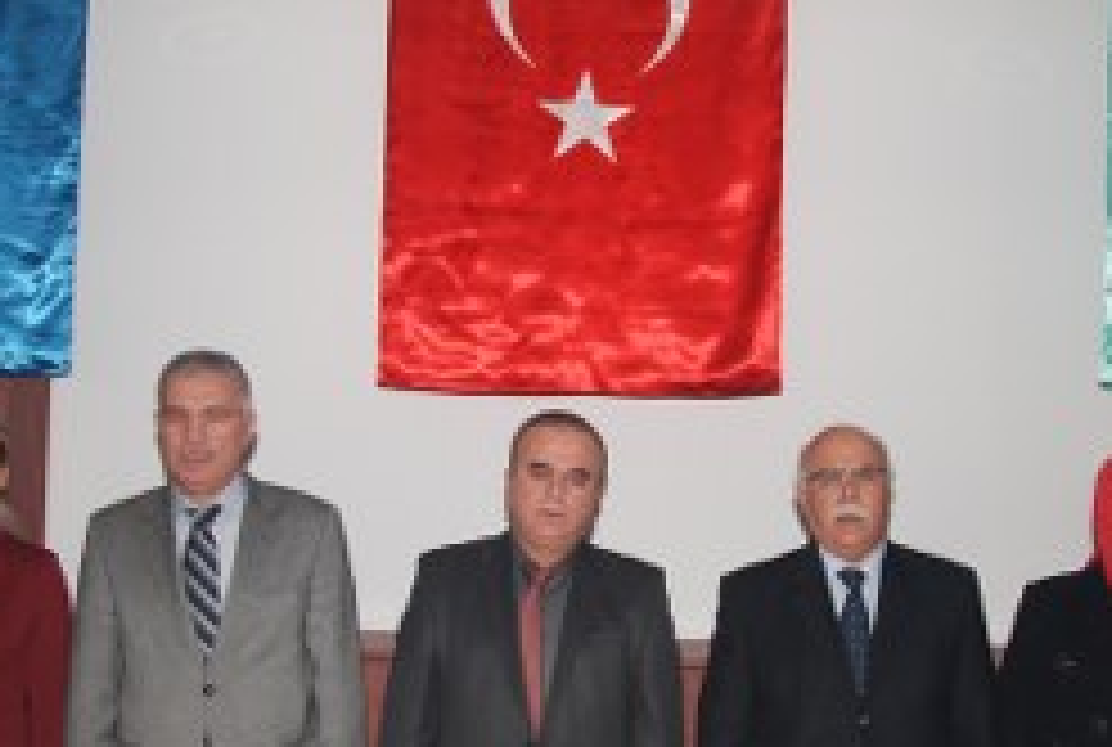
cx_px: 630
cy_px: 454
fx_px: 1424
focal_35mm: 46
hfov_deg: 42.6
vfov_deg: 29.3
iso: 200
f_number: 4
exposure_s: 1/60
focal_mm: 18
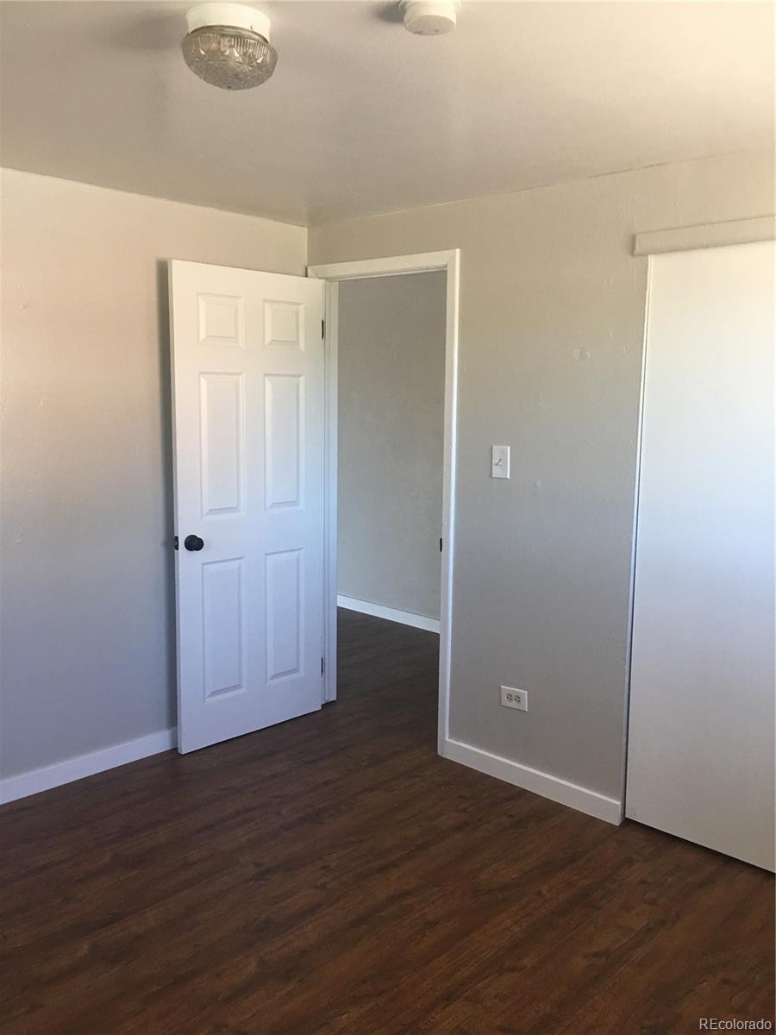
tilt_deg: -6.0
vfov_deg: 61.7
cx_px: 388
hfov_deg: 48.2
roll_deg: -0.4
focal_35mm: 29
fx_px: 867
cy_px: 518
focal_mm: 4.15
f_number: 2.2
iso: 40
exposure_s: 1/30
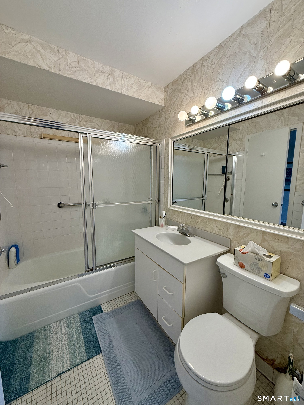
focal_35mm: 14
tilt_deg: -7.6
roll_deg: -1.2
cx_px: 152
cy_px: 202
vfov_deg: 102.1
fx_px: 164
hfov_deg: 85.7
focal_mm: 2.22
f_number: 2.2
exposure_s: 1/120
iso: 125
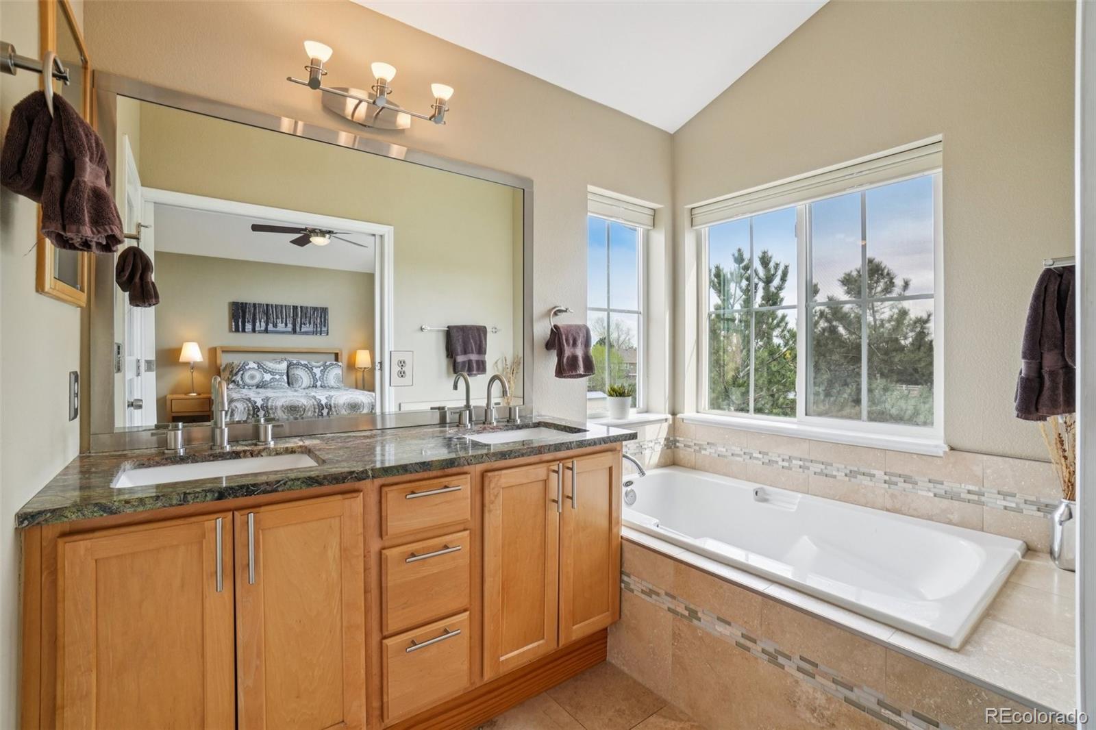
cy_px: 365
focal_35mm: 15
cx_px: 548
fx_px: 457
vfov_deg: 77.3
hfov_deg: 100.4
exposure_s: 1/60
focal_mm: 10
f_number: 8
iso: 400
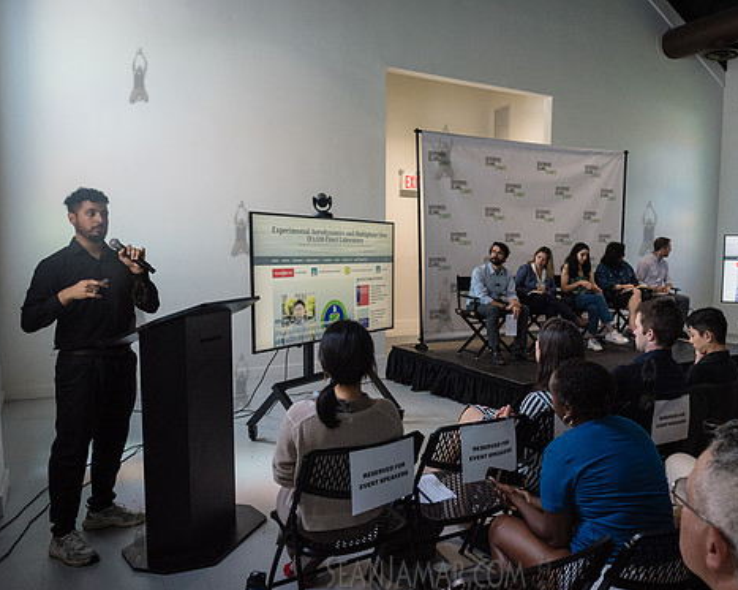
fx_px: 611
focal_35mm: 28
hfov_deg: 61.7
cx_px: 444
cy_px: 304
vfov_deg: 51.5
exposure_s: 1/500
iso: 4000
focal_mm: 24
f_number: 4
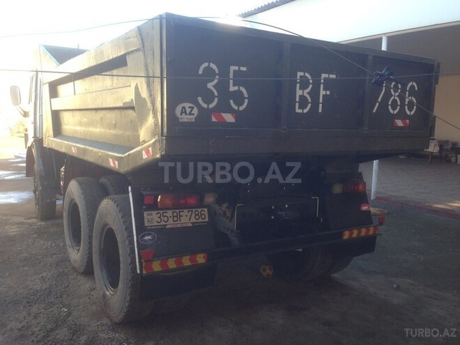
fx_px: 439
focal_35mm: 33
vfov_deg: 42.9
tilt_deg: -8.0
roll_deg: -0.4
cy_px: 172
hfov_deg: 55.4
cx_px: 230
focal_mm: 4.12
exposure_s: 1/120
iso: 50
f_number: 2.4
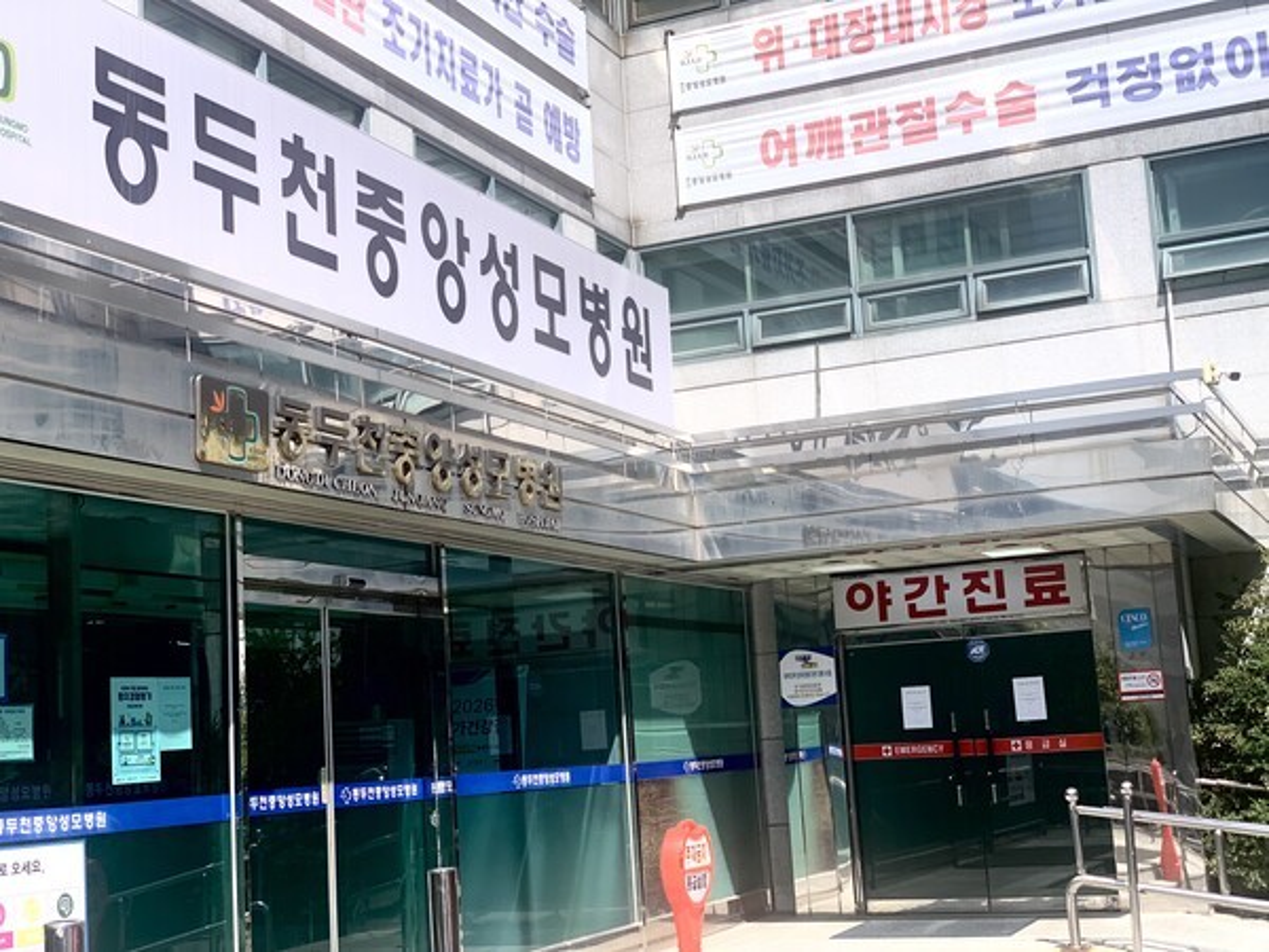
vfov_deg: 28.0
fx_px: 1906
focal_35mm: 52
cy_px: 476
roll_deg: +3.2
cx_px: 634
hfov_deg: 36.8
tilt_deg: +9.7
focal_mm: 6
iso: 16
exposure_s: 1/749
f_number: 2.4
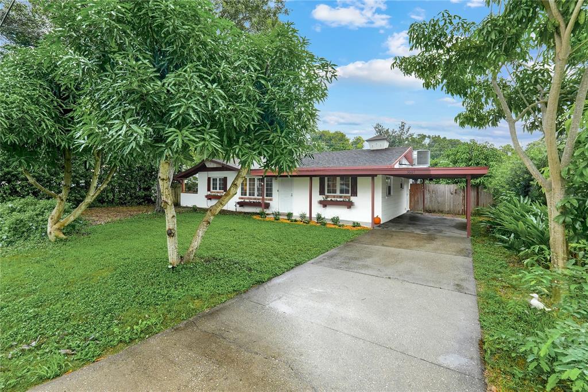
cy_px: 196
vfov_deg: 77.3
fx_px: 245
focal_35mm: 15
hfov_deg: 100.4
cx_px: 294
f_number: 9
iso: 250
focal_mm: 10
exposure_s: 1/4
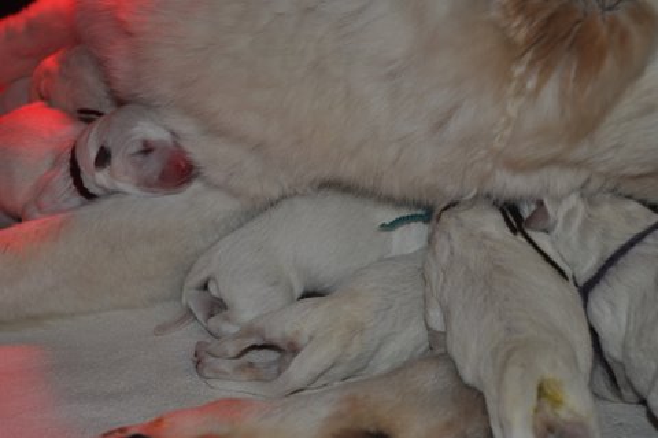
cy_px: 219
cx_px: 329
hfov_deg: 24.6
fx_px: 1506
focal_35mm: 82
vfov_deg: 16.5
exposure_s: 1/60
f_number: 4.5
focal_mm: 55
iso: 720
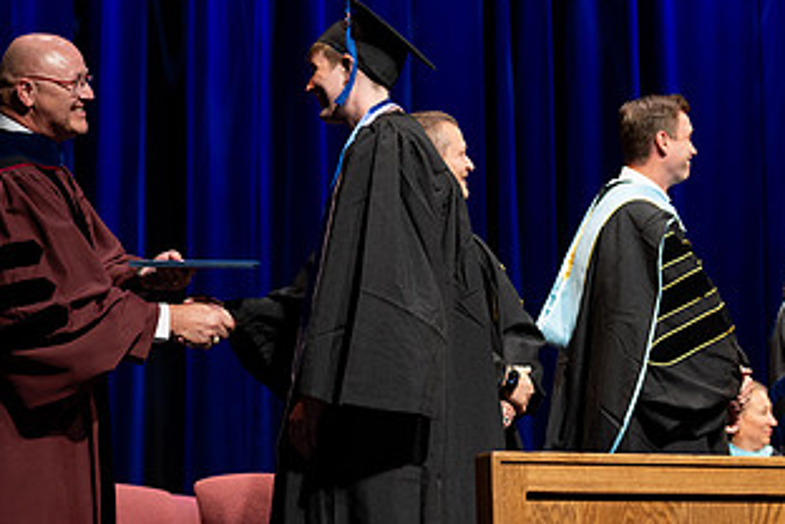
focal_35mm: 130
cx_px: 282
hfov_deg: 15.7
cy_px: 409
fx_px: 2835
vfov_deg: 10.5
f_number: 2.8
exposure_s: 1/250
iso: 640
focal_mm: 70
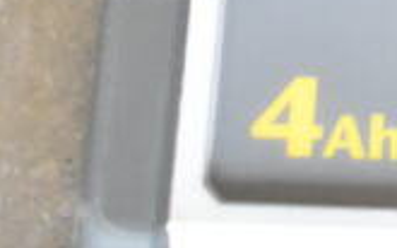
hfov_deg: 9.7
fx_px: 2291
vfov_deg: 5.9
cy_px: -359
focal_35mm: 212
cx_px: 537
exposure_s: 1/80
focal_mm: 25
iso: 1600
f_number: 4.5
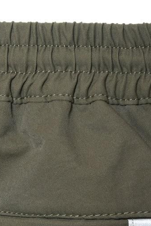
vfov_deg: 13.2
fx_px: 968
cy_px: 198
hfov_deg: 8.9
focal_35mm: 154
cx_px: 114
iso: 100
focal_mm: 58
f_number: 13
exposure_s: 1/200
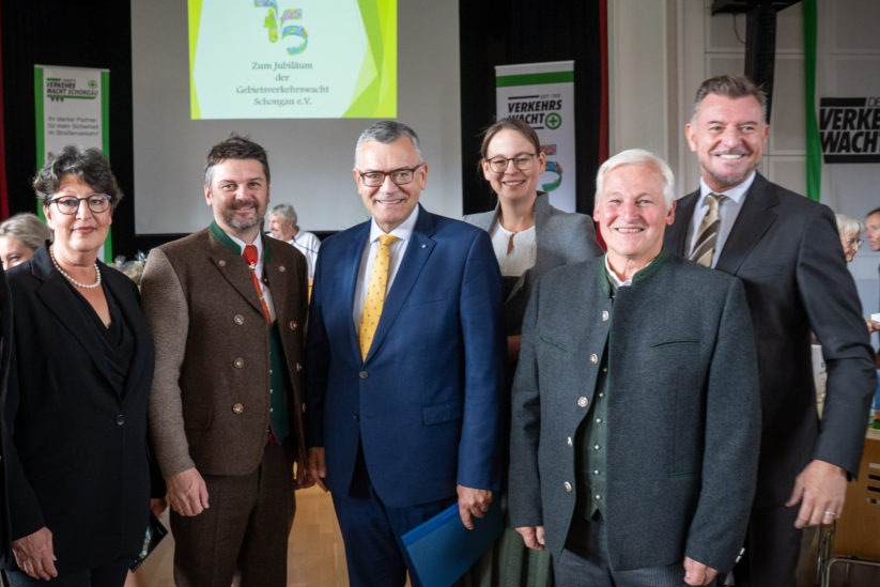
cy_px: 298
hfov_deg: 51.3
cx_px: 322
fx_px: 905
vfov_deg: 36.0
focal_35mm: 37
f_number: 5
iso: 1600
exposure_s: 1/80
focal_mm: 25
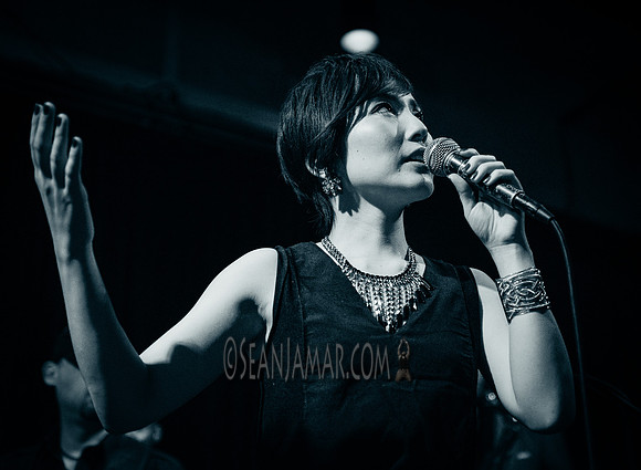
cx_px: 385
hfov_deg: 32.1
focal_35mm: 61
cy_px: 213
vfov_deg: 23.8
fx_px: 1112
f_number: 2.8
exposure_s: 1/200
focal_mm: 52
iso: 4000
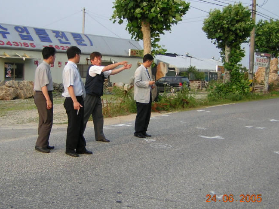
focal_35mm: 55
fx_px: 443
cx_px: 132
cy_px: 109
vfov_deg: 26.6
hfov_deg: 34.9
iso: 50
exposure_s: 1/227
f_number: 3.1
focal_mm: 6.6
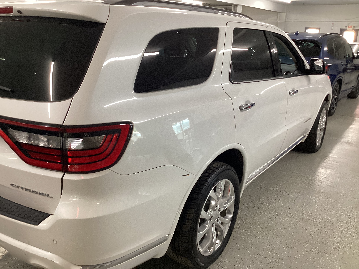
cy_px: 134
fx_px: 321
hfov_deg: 58.4
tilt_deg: -18.0
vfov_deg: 45.4
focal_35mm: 31
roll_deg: -1.6
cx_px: 180
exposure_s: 1/60
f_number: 2.4
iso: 250
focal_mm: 3.3
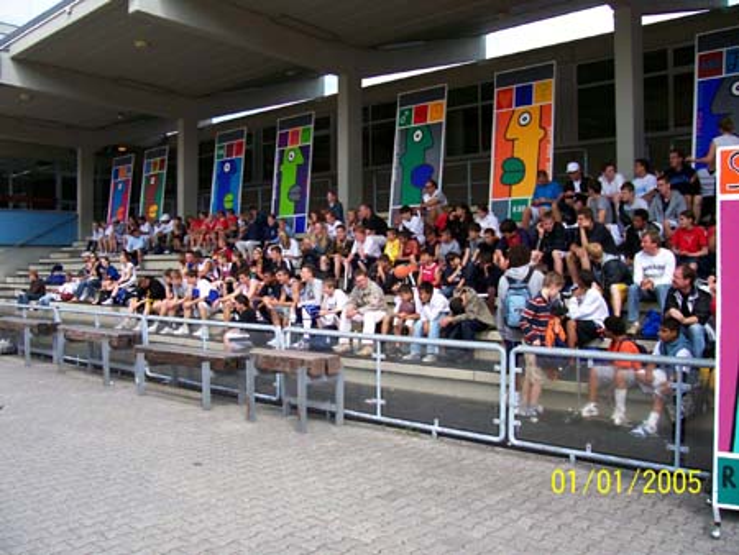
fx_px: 726
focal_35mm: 34
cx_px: 370
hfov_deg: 53.9
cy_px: 278
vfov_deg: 41.8
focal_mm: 5.6
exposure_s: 1/722
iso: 80
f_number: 2.7
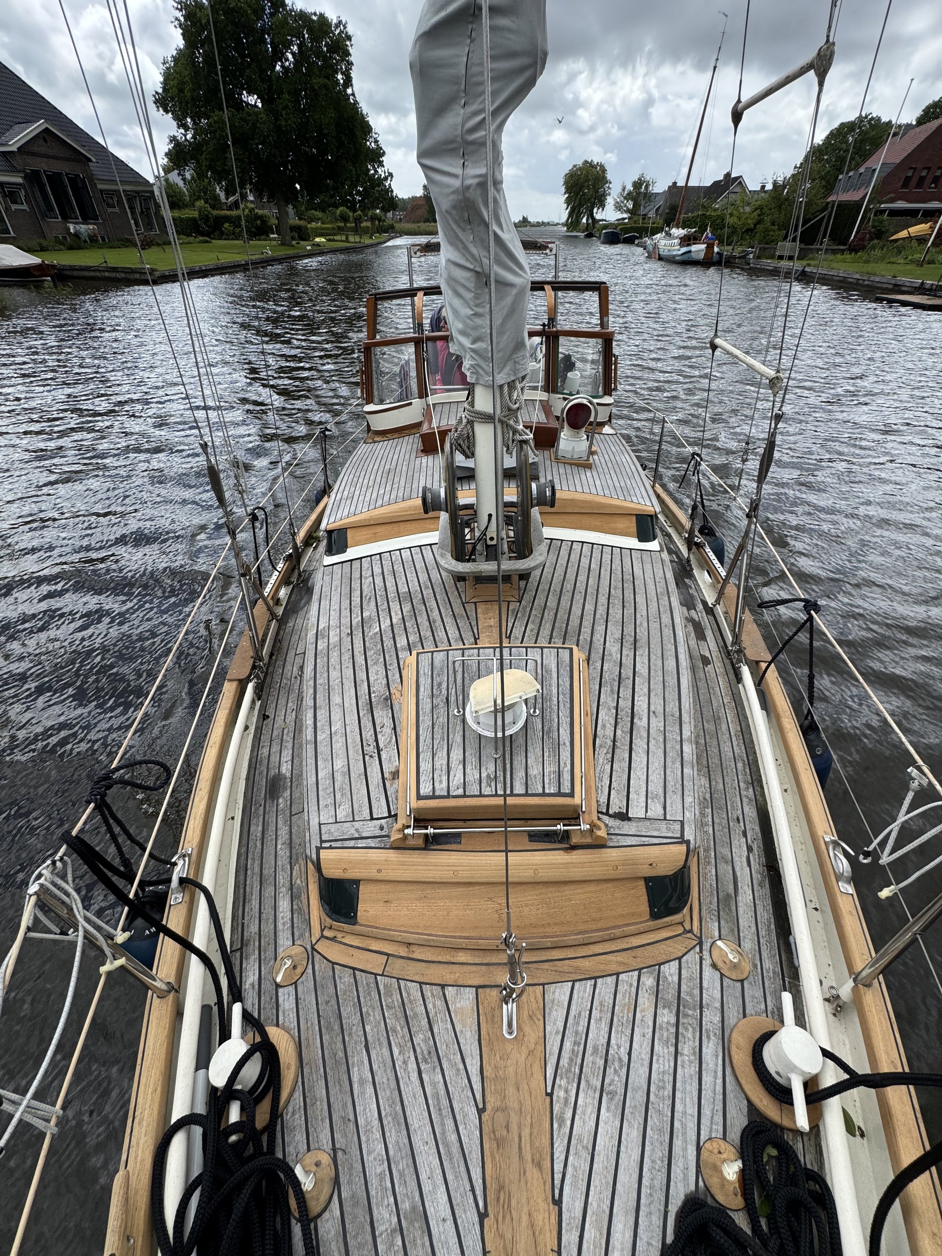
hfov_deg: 85.7
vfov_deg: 102.1
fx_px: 508
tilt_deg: -38.9
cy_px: 628
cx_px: 471
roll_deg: -1.2
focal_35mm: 14
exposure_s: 1/921
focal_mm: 2.22
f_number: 2.2
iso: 40
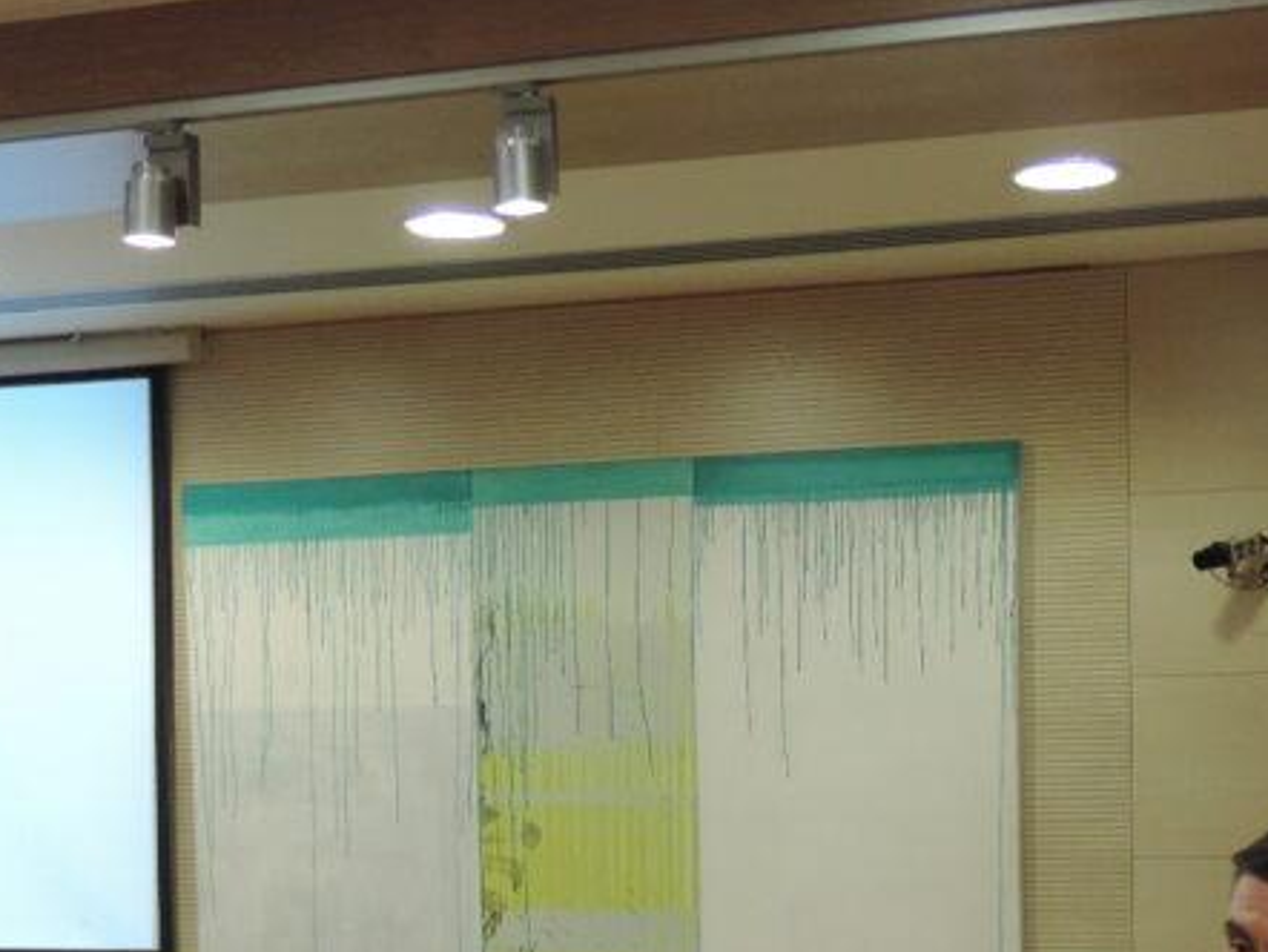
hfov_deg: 24.0
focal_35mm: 81
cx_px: 795
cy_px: 938
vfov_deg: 17.8
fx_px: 2969
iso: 400
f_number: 3.3
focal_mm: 6.2
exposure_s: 1/40
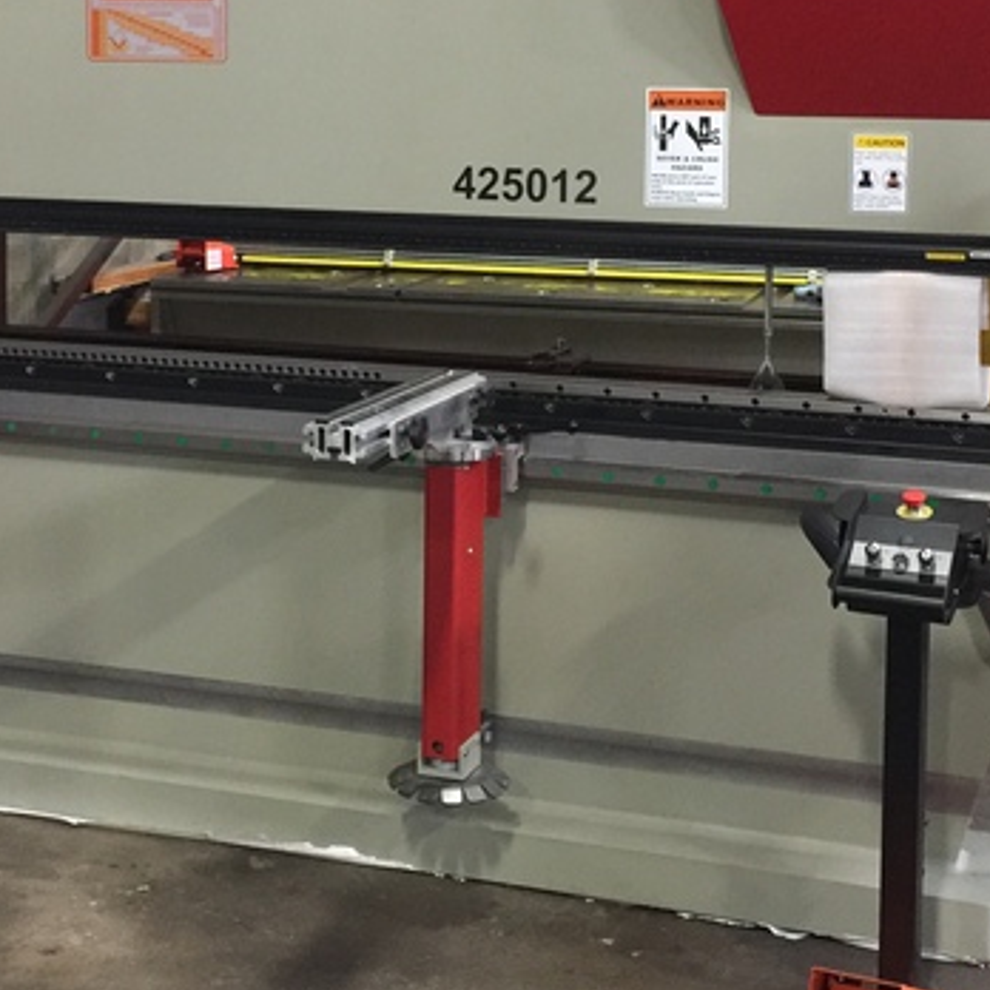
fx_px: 1909
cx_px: 484
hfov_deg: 29.1
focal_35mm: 59
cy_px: 267
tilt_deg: -5.5
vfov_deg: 28.7
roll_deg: -1.4
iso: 160
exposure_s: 1/15
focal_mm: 4.15
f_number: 2.2
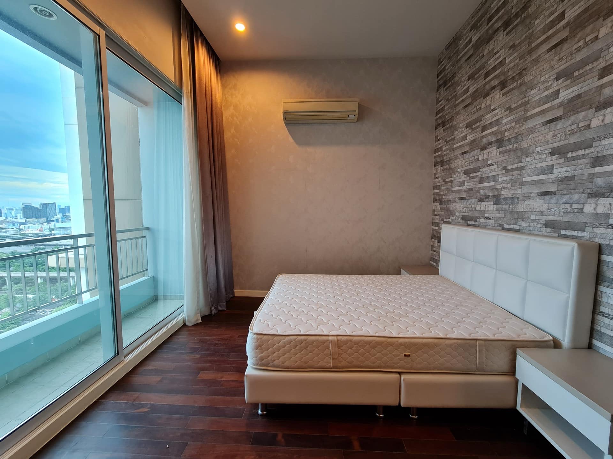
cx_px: 306
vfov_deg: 89.9
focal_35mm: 13
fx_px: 230
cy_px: 230
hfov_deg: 106.2
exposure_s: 1/50
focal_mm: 2.2
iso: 160
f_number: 2.2
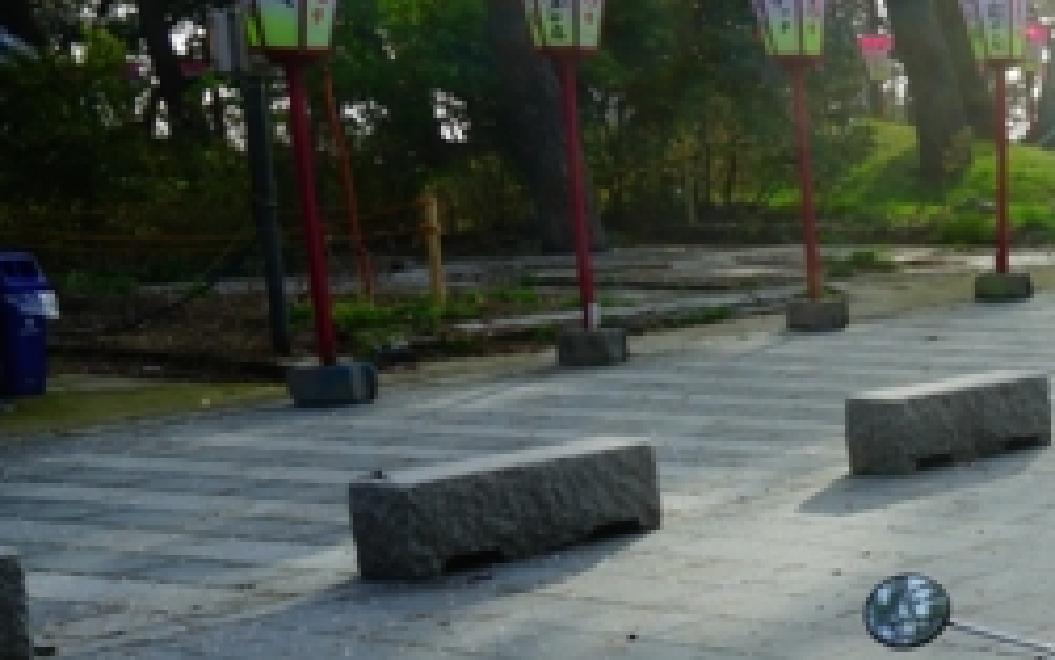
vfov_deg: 16.5
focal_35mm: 78
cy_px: 631
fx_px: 2243
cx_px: 1610
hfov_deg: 21.8
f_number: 11
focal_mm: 24
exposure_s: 1/125
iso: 100
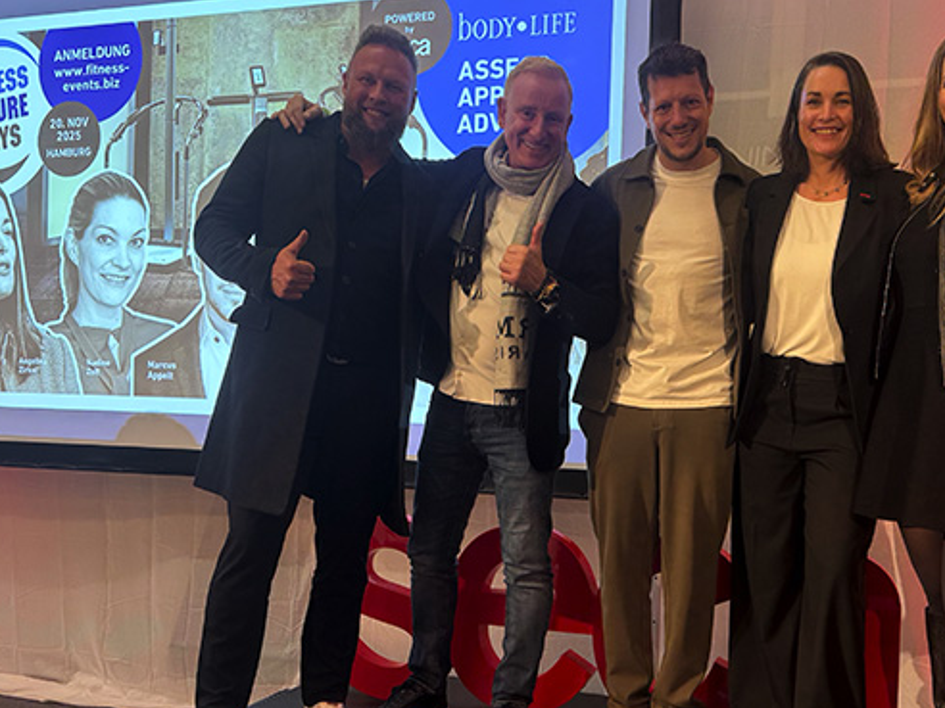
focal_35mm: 39
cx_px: 601
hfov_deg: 47.3
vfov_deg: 36.6
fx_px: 1065
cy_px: 434
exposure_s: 1/100
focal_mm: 6.76
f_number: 1.78
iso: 125
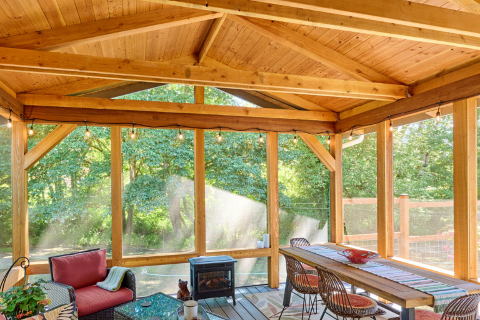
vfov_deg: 59.5
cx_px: 201
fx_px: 276
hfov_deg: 81.5
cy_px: 200
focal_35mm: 21
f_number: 11
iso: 100
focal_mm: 15.5
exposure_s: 1/6
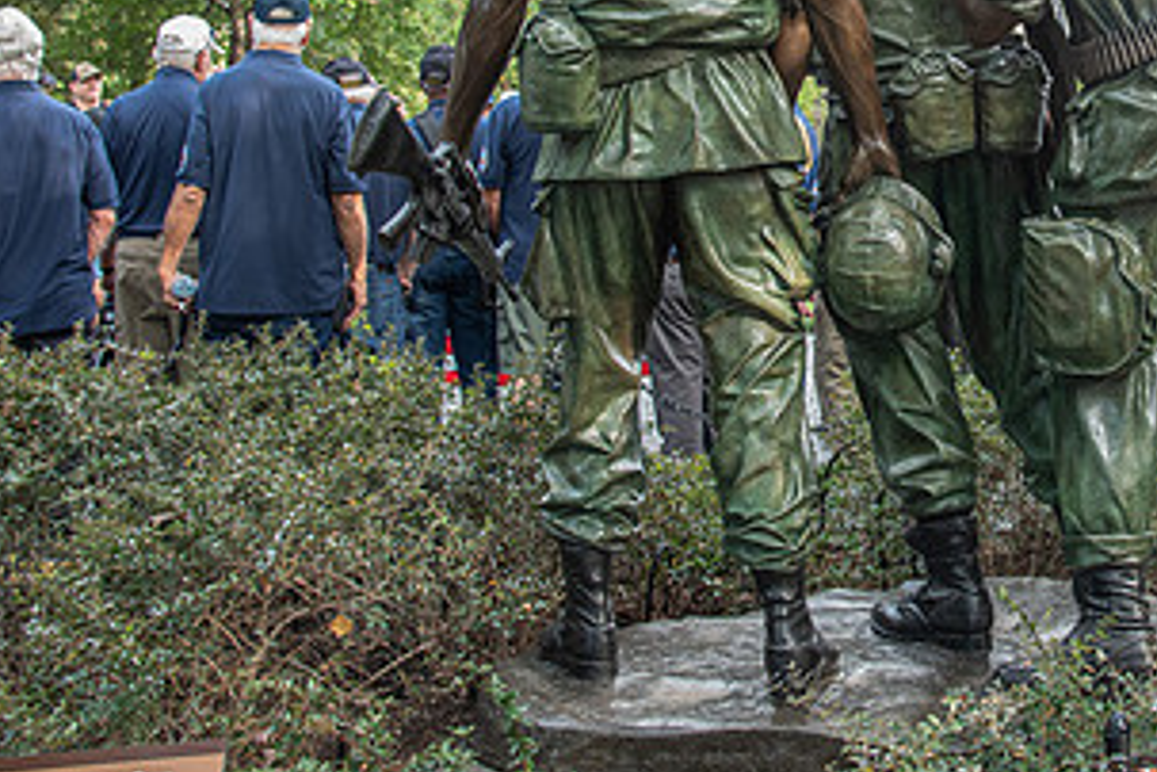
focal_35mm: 46
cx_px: 951
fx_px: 1478
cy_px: 147
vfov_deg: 28.6
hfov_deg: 40.7
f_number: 5
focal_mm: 24
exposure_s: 1/160
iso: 1400
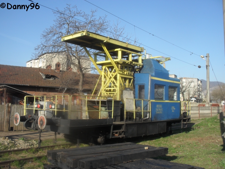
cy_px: 84
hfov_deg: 52.6
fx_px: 227
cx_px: 112
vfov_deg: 40.7
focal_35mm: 35
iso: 100
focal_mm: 6.3
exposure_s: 1/180
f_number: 8.4
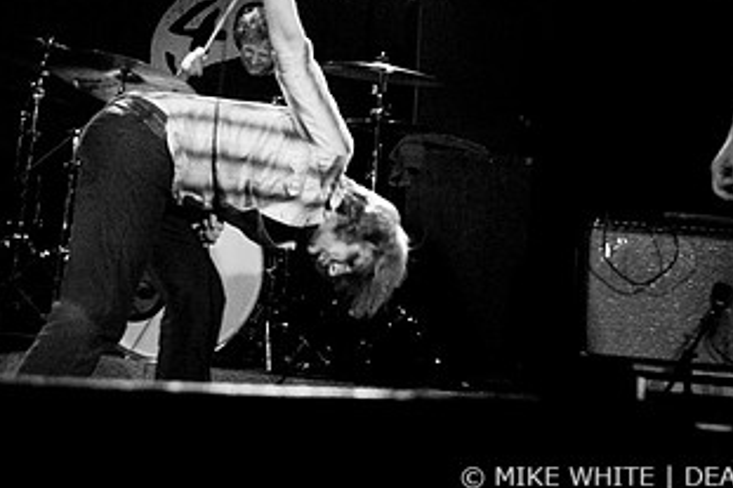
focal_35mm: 56
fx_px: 1140
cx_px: 302
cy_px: 42
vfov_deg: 23.5
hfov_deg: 35.6
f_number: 3.2
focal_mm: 20
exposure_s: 1/60
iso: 800
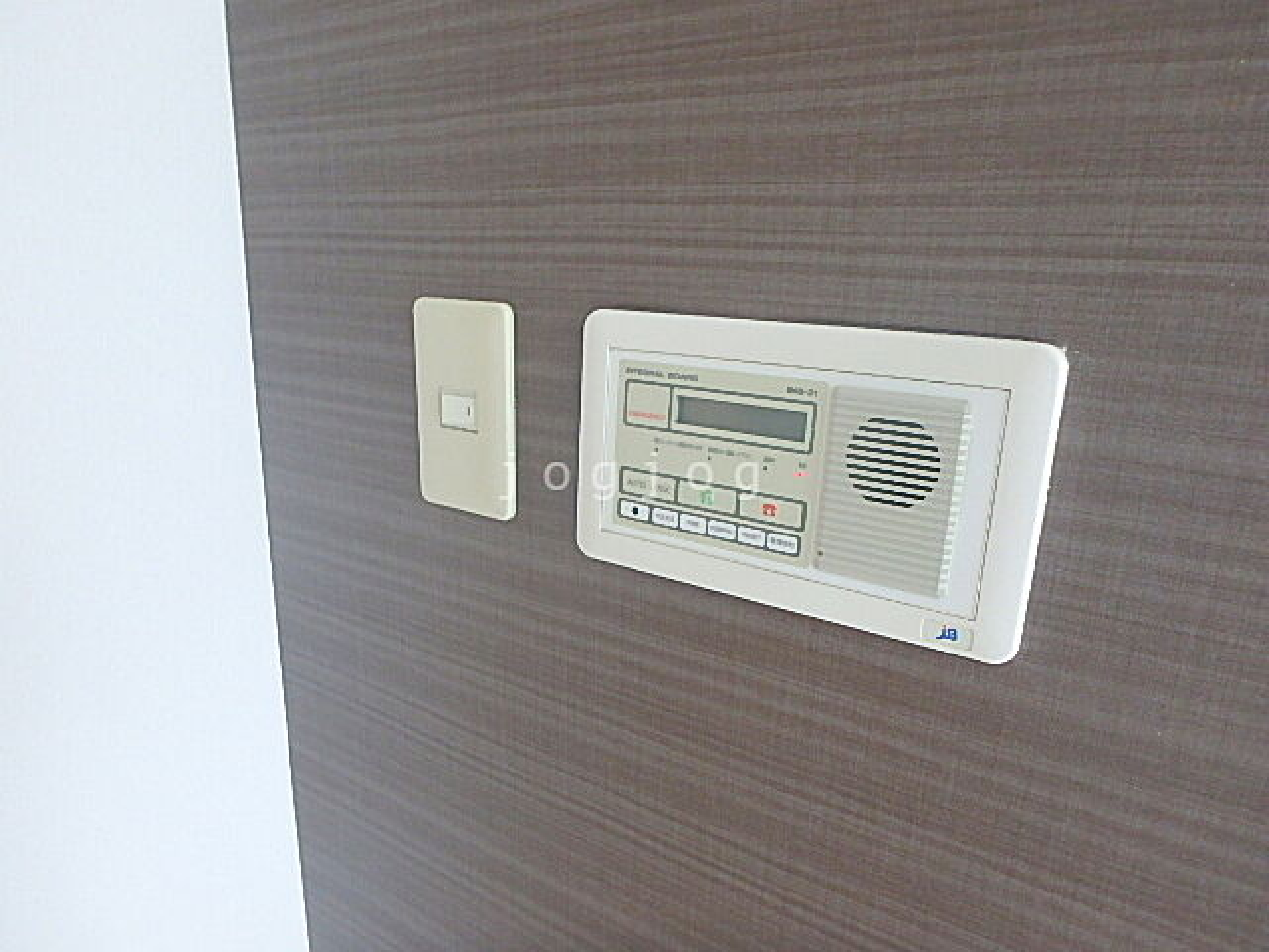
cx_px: 634
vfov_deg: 63.4
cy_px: 476
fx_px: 770
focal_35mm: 21
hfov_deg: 79.0
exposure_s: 1/30
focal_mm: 3.7
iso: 400
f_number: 3.5
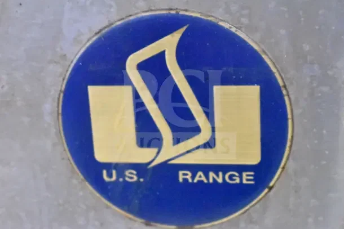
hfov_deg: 24.6
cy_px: 114
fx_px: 788
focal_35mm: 82
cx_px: 172
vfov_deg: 16.6
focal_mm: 55
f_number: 5.6
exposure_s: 1/50
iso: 25600
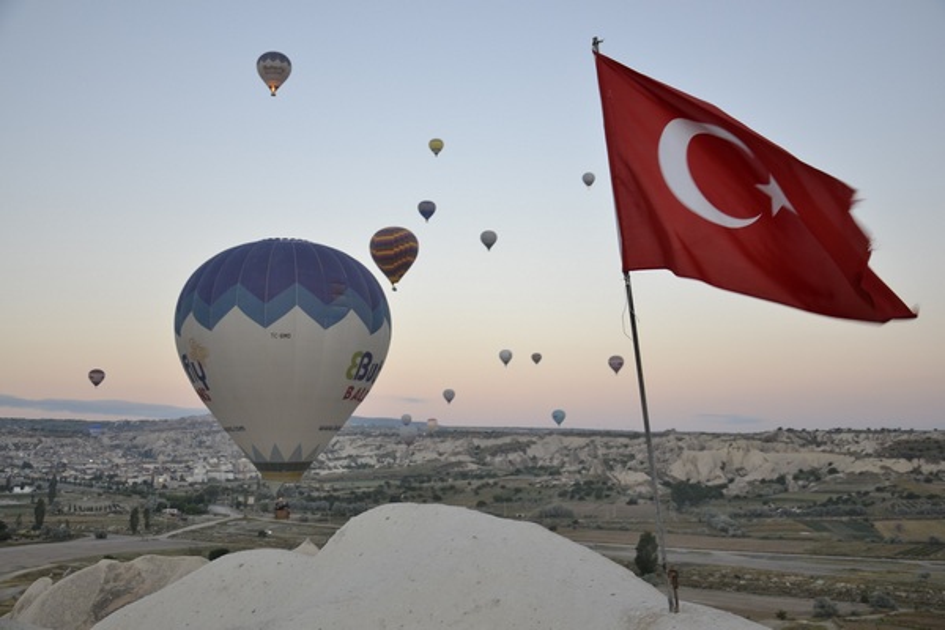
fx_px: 945
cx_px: 472
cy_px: 315
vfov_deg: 36.9
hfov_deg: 53.1
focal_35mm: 36
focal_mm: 24
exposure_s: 1/30
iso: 100
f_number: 4
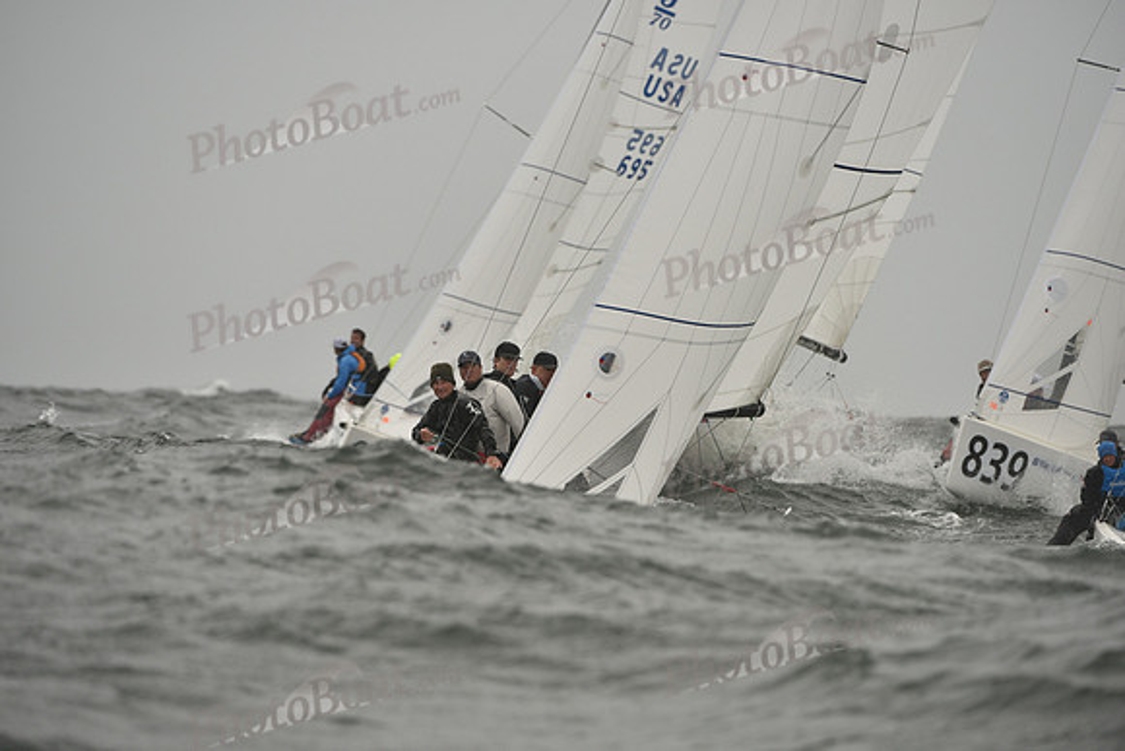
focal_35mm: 360
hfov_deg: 5.7
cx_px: 562
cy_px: 376
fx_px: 11252
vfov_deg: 3.8
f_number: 6.3
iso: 400
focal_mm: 360
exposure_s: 1/1000
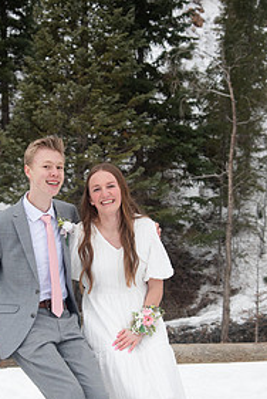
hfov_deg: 17.0
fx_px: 888
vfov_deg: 25.2
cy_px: 273
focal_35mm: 80
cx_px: 78
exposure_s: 1/125
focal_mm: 50
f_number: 5
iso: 320
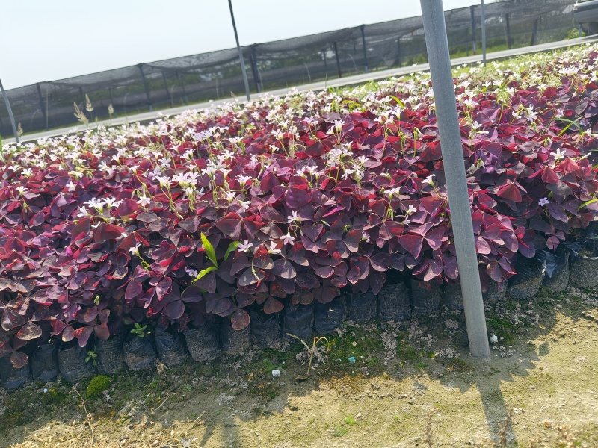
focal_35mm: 26
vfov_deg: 53.1
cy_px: 224
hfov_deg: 67.3
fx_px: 449
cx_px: 299
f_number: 1.8
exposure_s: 1/2007
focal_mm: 4.84
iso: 80
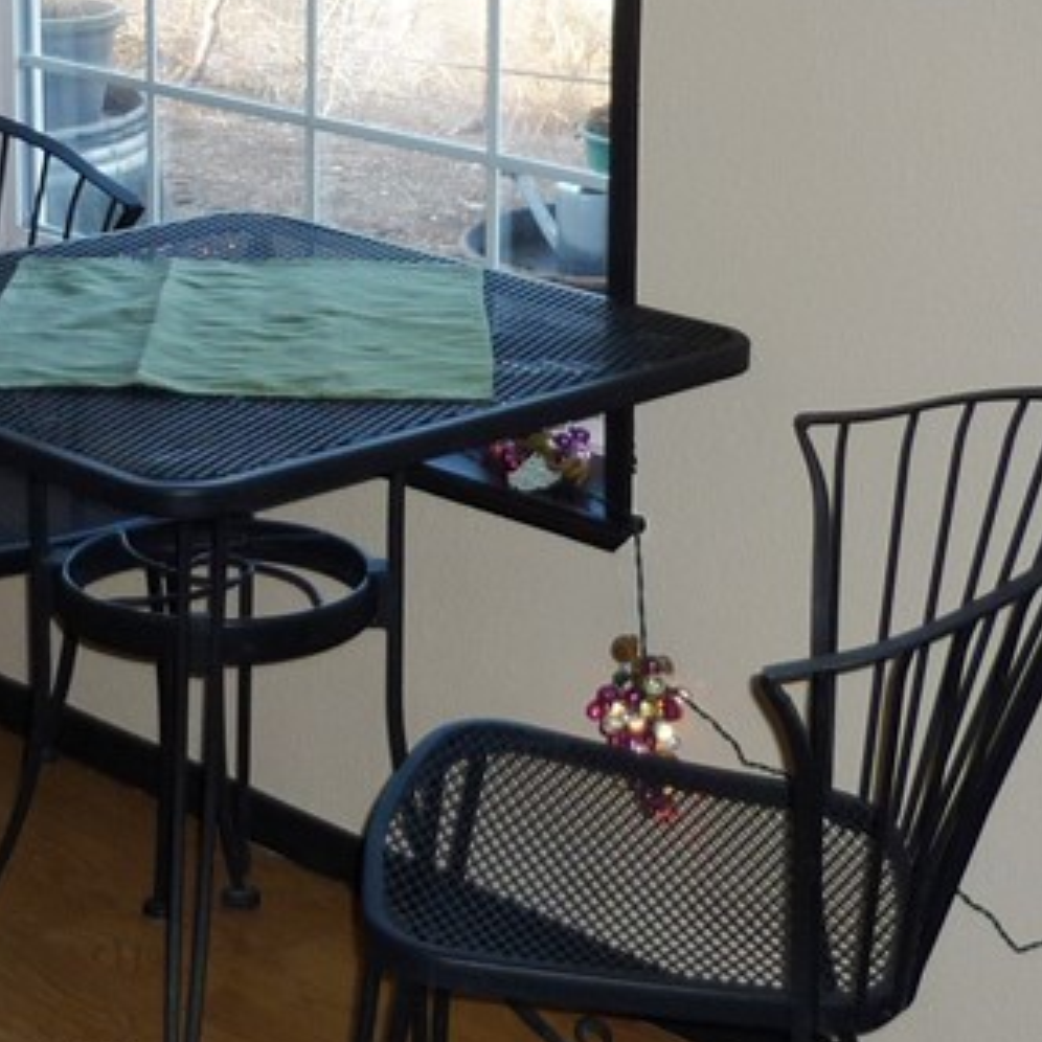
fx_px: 3065
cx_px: 213
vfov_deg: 18.8
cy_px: 6
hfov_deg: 19.1
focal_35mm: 90
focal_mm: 5.5
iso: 100
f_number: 2.8
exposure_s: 1/125
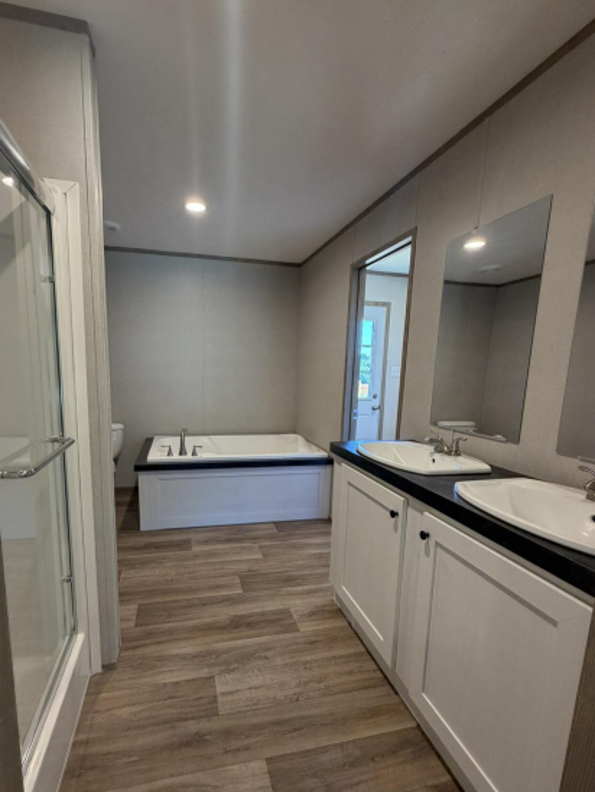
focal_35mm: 17
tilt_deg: -10.0
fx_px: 389
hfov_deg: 74.5
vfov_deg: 90.7
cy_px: 438
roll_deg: -0.8
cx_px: 267
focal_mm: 2.22
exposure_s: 1/60
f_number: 2.2
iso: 200
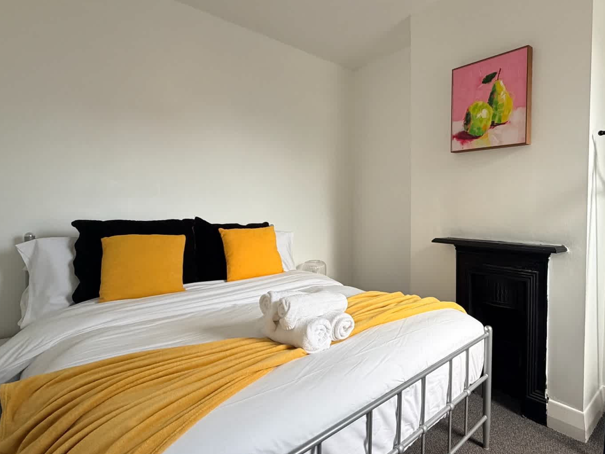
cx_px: 419
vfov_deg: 63.4
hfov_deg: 75.7
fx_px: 367
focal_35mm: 21
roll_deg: -1.0
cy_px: 219
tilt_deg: -2.4
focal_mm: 2.2
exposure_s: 1/121
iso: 160
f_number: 2.2
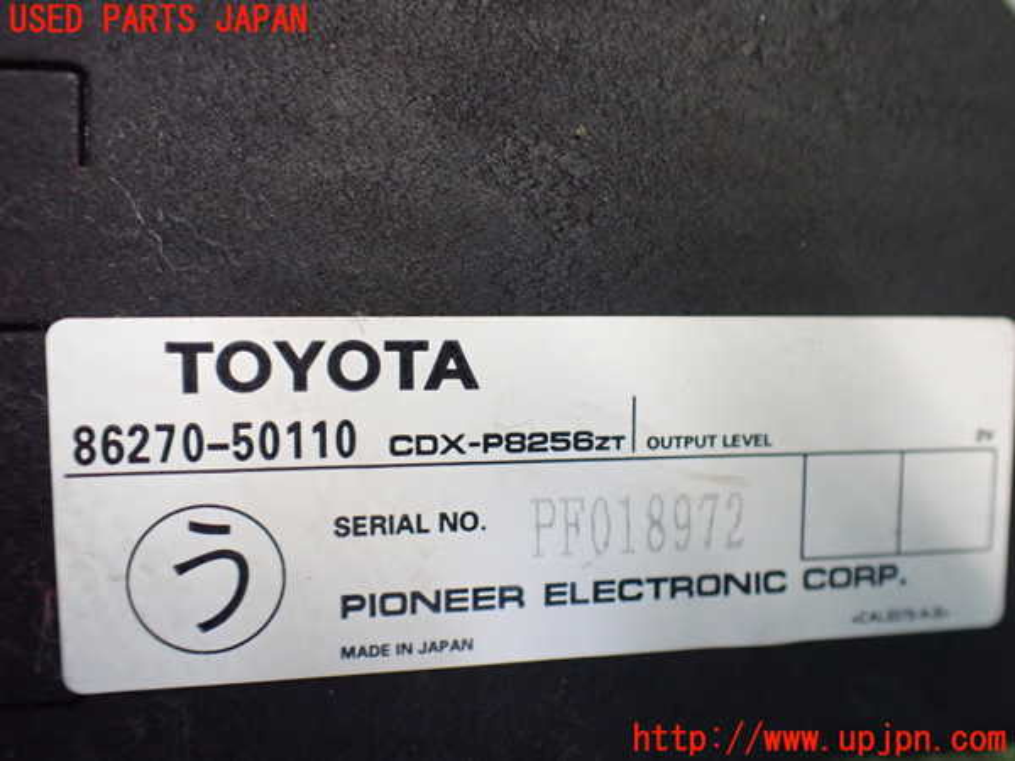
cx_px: 508
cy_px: 380
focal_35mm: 30
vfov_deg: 46.8
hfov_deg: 60.0
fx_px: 880
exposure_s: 1/60
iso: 800
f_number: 2.3
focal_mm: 5.4
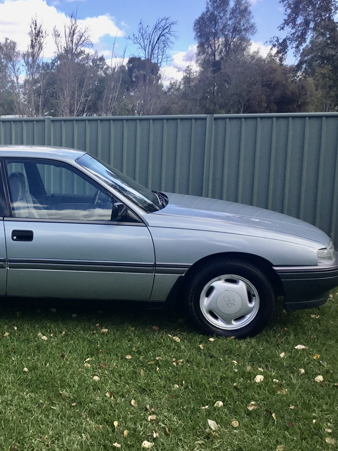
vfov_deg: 44.8
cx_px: 52
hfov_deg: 33.0
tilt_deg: -8.0
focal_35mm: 42
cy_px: 222
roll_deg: +0.3
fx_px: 547
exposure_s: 1/440
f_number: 2.4
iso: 25
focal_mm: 3.3
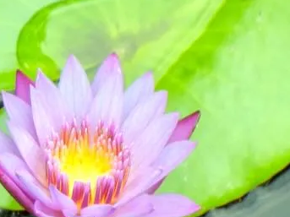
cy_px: 311
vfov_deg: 1.9
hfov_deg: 2.5
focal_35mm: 782
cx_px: -62
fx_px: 6549
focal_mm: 47.2
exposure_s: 1/43.7
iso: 160
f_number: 5.1
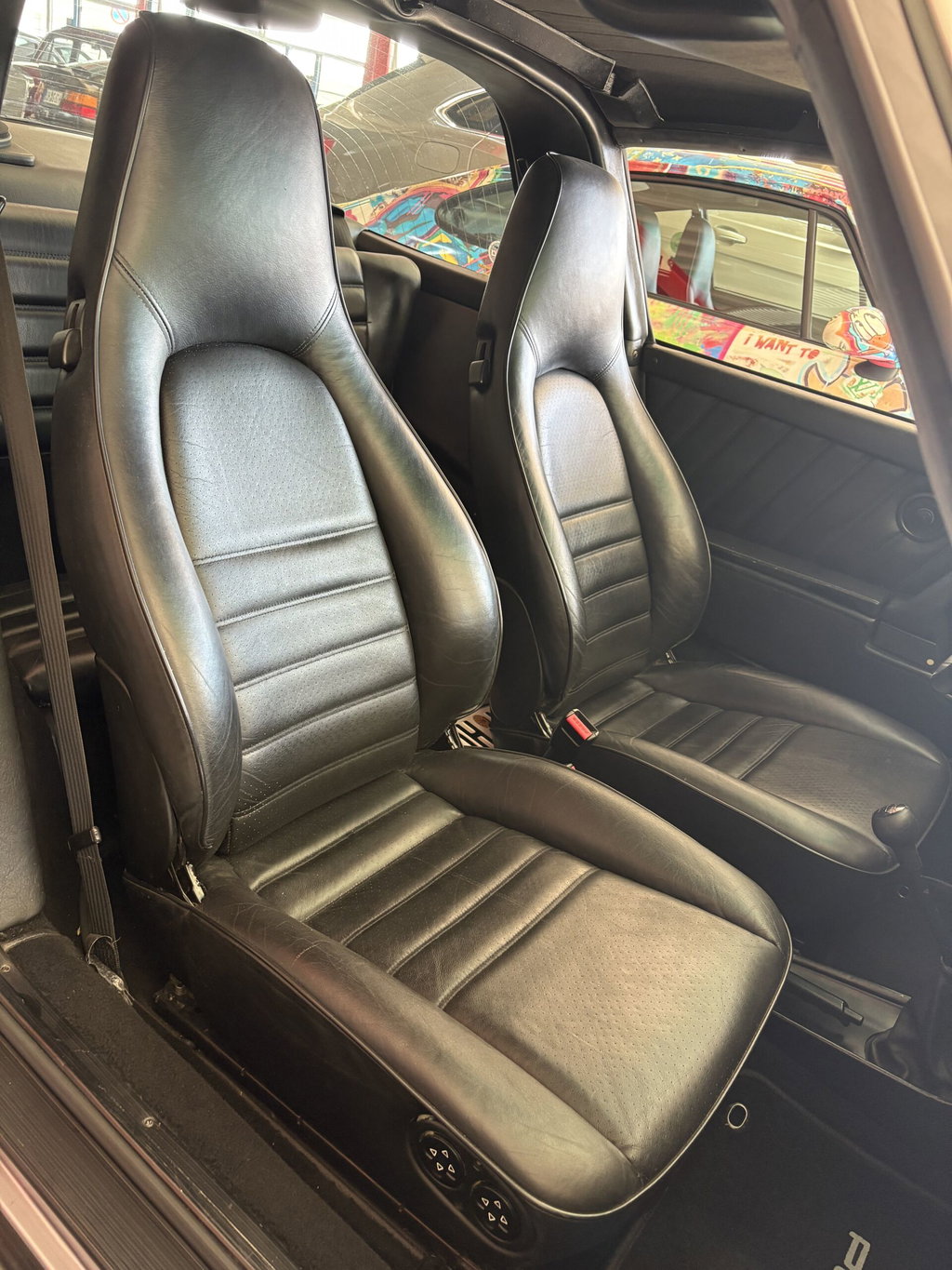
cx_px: 476
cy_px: 635
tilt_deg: -24.3
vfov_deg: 67.3
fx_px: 953
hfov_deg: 53.1
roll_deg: -13.0
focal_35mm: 26
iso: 160
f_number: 1.6
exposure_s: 1/60
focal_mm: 5.96
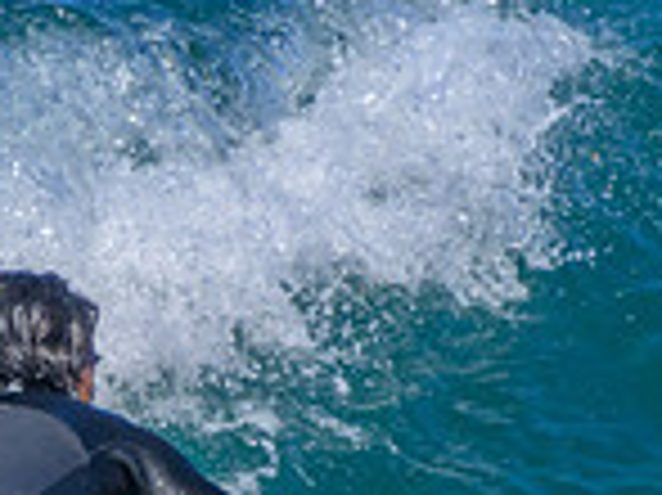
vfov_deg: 0.4
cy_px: 560
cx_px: 433
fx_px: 63899
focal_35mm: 3344
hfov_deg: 0.6
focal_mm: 800
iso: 1100
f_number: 11
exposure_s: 1/2000
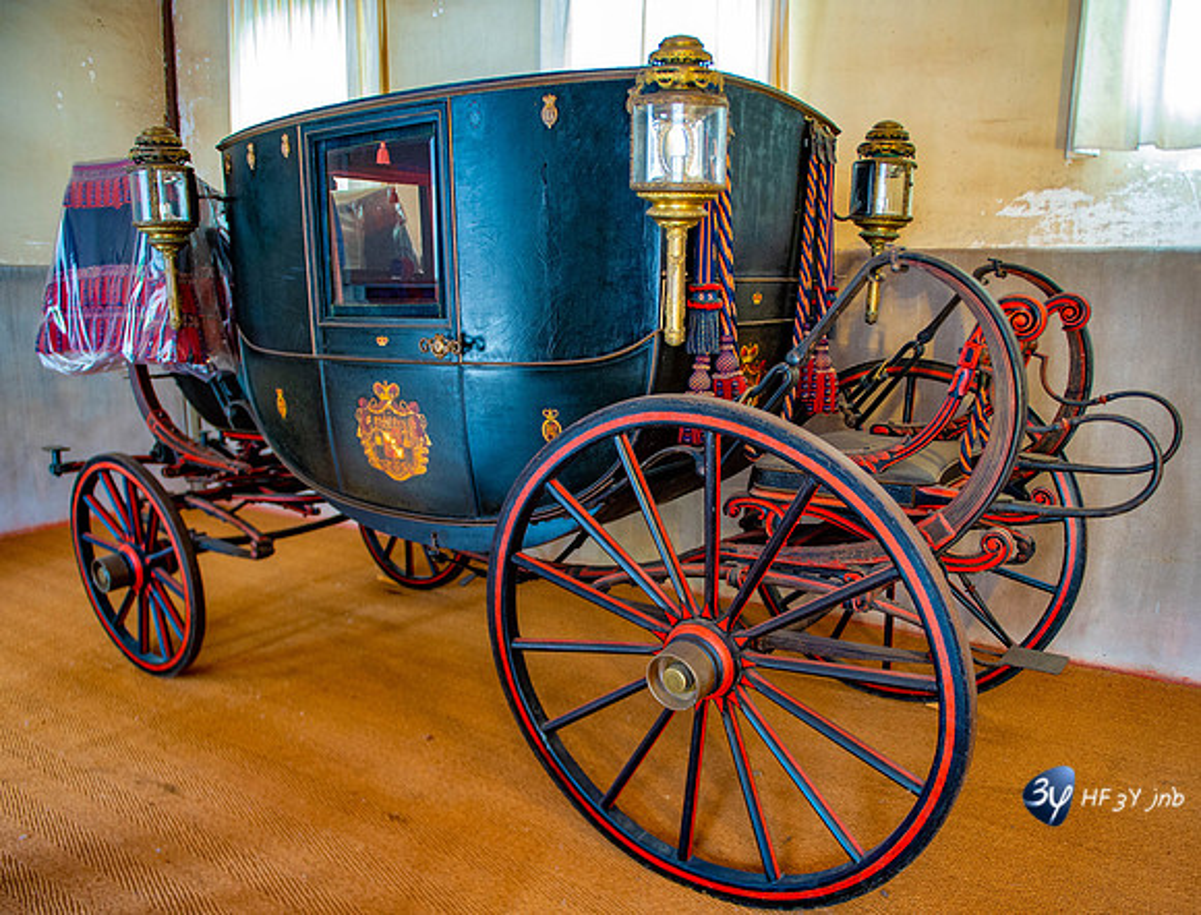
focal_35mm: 26
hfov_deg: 66.4
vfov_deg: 53.1
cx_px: 647
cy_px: 458
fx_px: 916
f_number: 3.2
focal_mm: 24
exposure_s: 1/40
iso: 1600
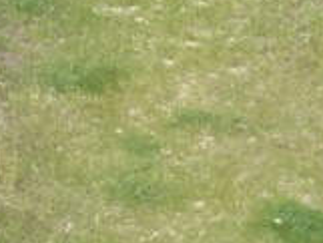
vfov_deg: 7.3
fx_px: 1784
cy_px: -366
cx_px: -74
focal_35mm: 191
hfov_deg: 10.2
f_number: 4
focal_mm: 5.4
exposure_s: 1/250
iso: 100
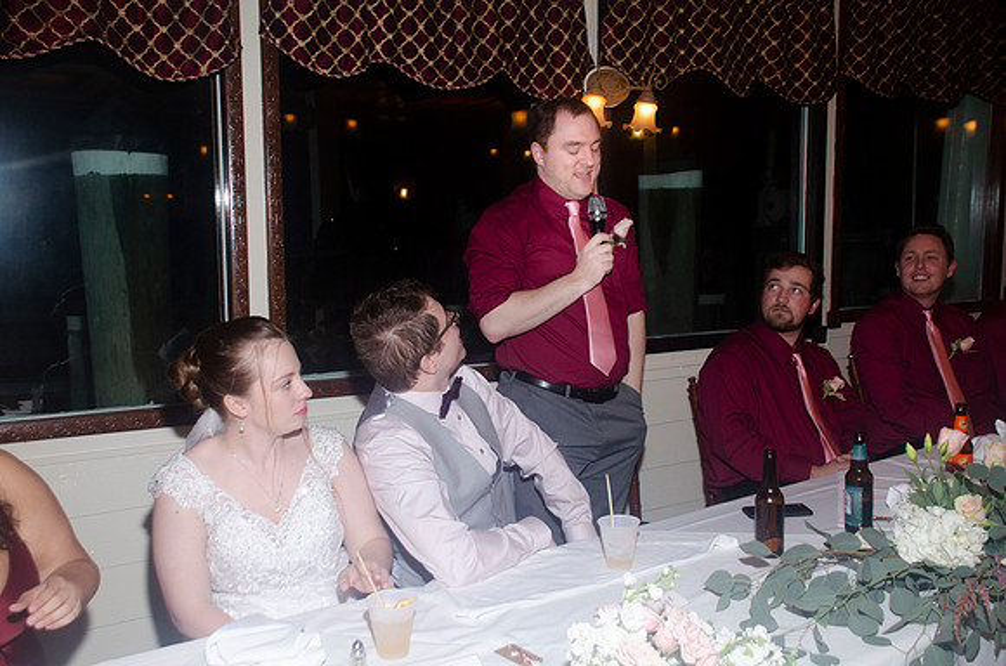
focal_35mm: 36
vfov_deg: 36.7
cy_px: 333
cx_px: 503
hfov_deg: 53.2
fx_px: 1004
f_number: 3.8
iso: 400
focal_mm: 24
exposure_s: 1/60
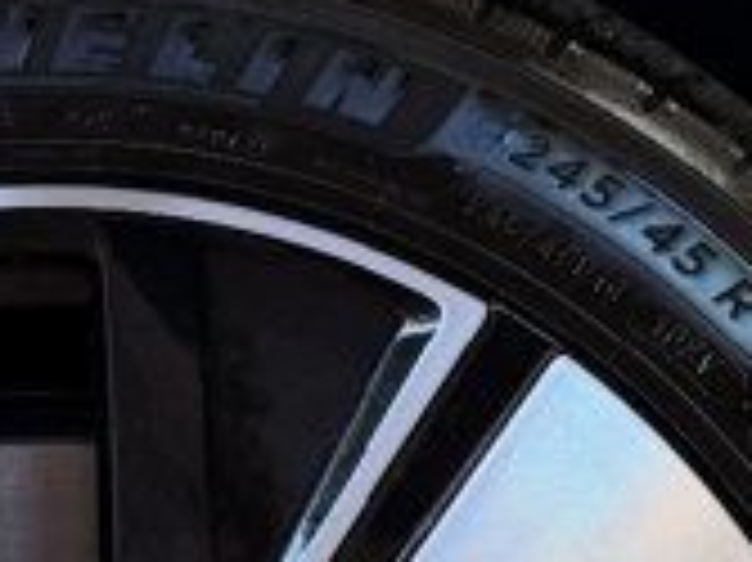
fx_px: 3191
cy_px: 418
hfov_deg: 13.4
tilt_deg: -8.7
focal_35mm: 147
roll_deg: -0.2
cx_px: 194
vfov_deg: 10.1
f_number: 1.78
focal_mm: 6.76
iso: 80
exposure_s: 1/213
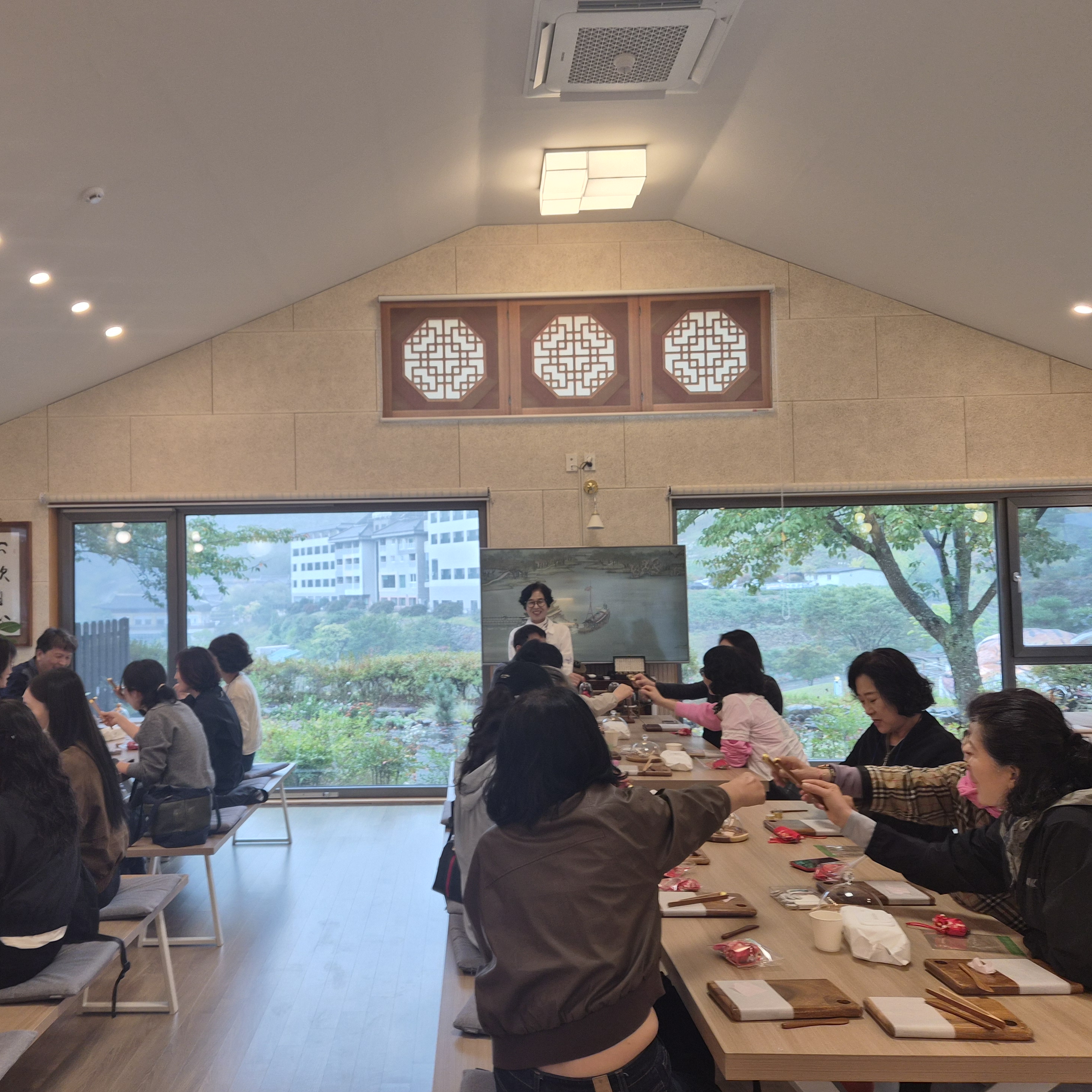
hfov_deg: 56.9
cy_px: 540
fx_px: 999
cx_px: 444
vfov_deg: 57.3
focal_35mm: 28
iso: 80
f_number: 1.8
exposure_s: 1/120
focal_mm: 5.4
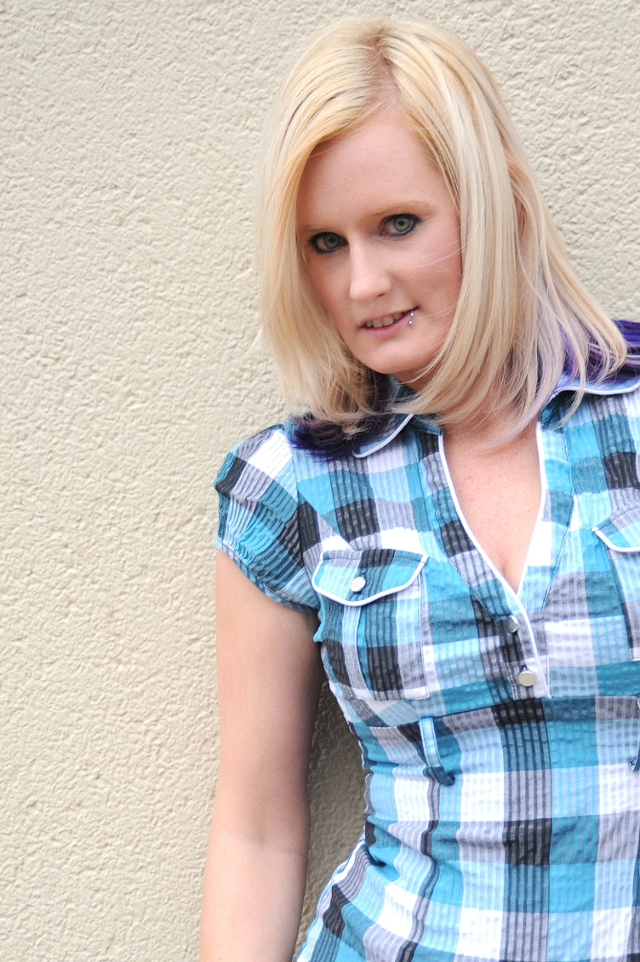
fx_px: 2323
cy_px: 750
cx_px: 429
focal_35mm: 87
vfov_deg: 23.1
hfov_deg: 15.7
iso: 400
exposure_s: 1/100
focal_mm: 48
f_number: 5
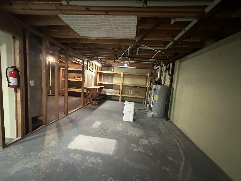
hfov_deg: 102.1
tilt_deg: -5.4
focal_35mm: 14
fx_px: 97
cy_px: 90
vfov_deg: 85.7
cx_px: 120
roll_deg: -4.3
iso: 1600
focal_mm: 2.22
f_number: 2.2
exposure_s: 1/30
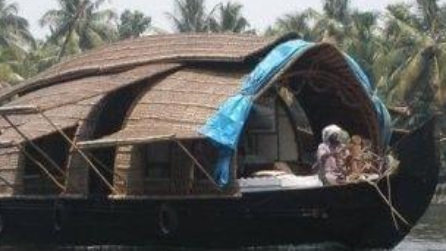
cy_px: 169
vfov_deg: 6.6
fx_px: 2164
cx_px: 202
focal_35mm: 183
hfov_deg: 11.8
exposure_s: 1/750
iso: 100
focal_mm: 23.4
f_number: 4.7
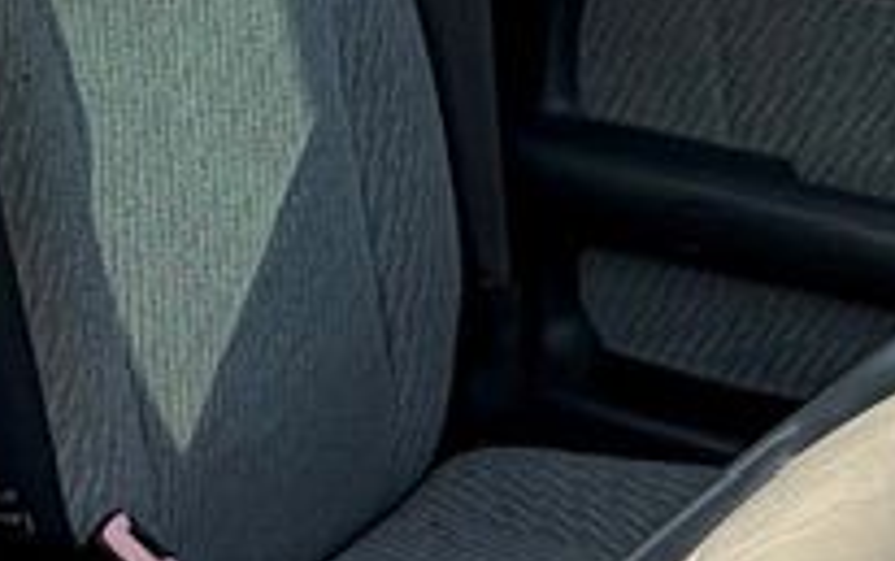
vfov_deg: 14.2
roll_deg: +1.2
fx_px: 2245
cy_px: 335
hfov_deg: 20.9
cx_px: -204
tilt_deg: -21.6
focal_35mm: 92
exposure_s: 1/502
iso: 64
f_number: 2.2
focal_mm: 2.22
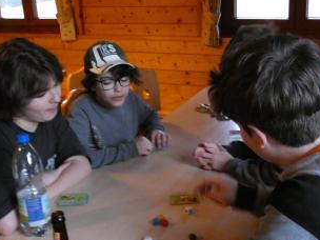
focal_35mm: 50
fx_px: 462
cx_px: 172
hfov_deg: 38.2
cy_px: 94
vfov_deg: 29.0
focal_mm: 6.8
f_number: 3.5
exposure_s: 1/25
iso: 1600
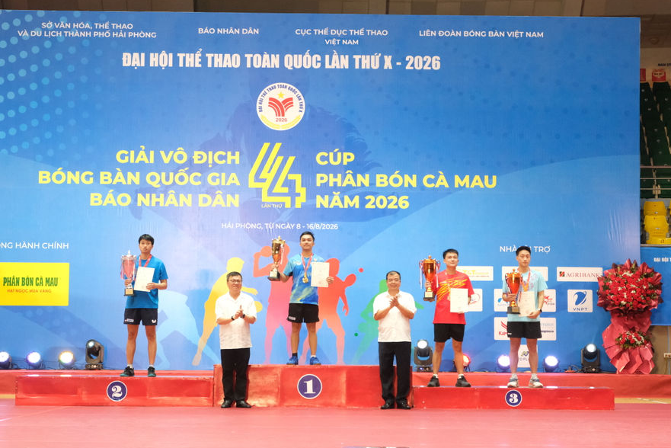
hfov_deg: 41.1
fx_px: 895
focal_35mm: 48
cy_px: 225
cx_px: 331
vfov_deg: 28.1
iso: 4000
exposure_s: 1/200
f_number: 5.6
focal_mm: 31.5
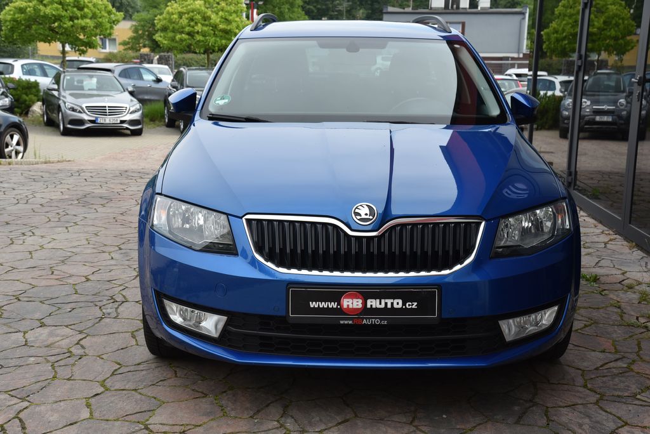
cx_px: 325
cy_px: 217
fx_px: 939
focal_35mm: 52
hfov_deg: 38.2
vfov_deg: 26.0
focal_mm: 52
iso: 500
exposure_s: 1/320
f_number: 9
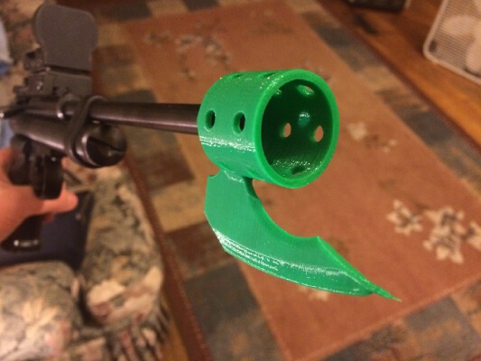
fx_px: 403
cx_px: 240
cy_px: 180
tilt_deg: -50.0
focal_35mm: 29
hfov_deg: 61.6
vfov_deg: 48.2
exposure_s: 1/17
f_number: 2.2
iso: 320
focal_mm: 4.15
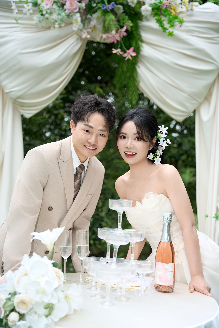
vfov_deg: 39.4
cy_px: 164
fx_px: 459
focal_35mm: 50
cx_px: 110
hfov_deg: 26.8
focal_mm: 50.3
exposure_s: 1/160
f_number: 2.8
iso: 100
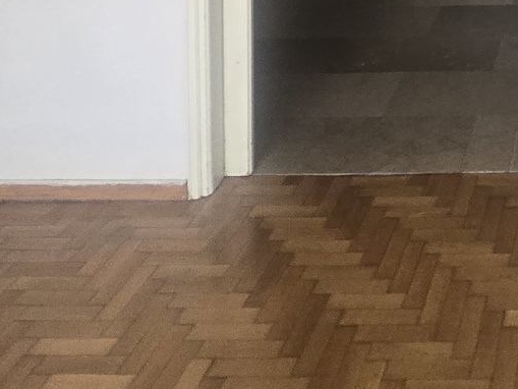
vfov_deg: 20.9
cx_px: 589
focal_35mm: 49
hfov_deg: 33.2
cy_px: -301
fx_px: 733
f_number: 2.2
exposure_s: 1/50
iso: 160
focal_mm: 2.2
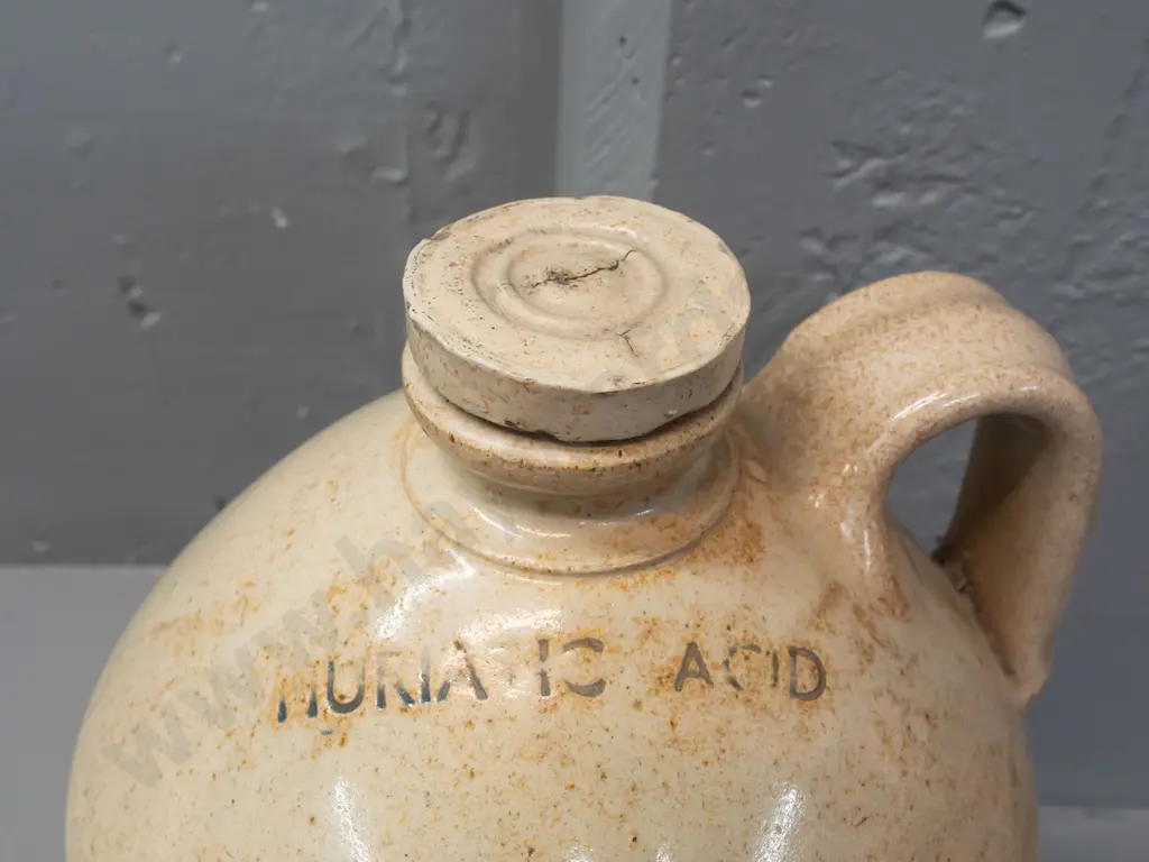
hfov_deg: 49.0
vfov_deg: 37.7
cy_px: 431
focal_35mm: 38
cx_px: 574
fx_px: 1261
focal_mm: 19
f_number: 6.3
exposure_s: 1/160
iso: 2500
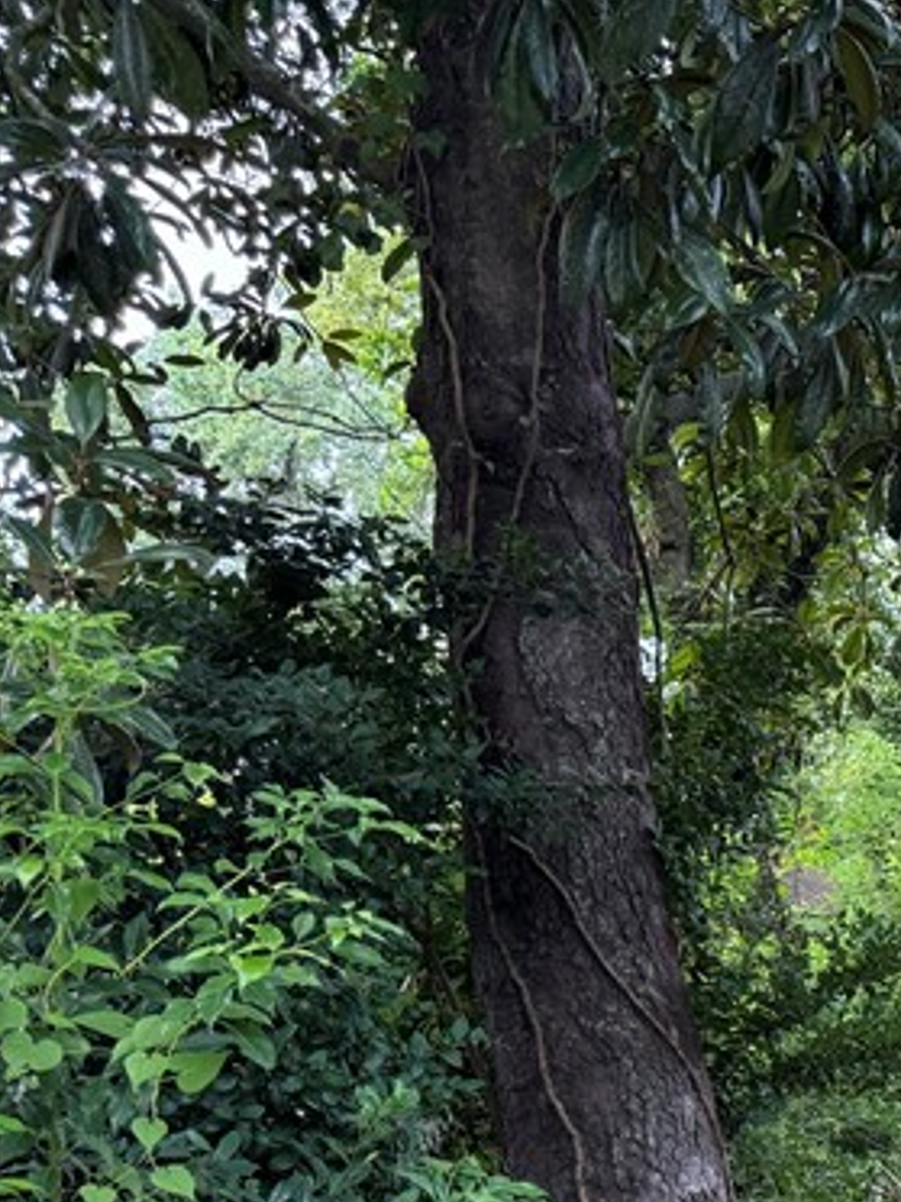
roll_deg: +0.3
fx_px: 2291
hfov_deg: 18.5
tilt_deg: +1.1
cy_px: 1034
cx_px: 1518
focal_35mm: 66
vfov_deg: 28.5
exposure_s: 1/101
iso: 200
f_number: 1.78
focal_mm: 6.76
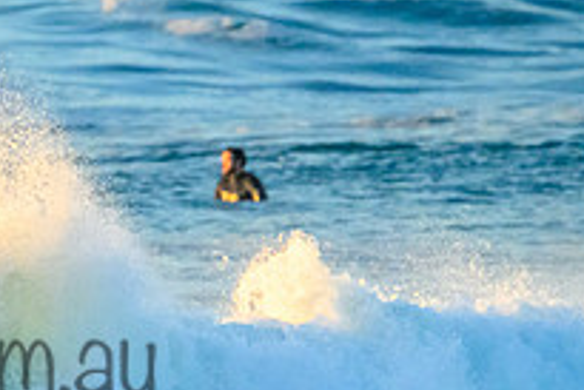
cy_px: 329
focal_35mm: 2265
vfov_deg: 0.6
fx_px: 36768
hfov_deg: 0.9
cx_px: -145
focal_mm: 800
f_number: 11
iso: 6400
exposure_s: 1/2000
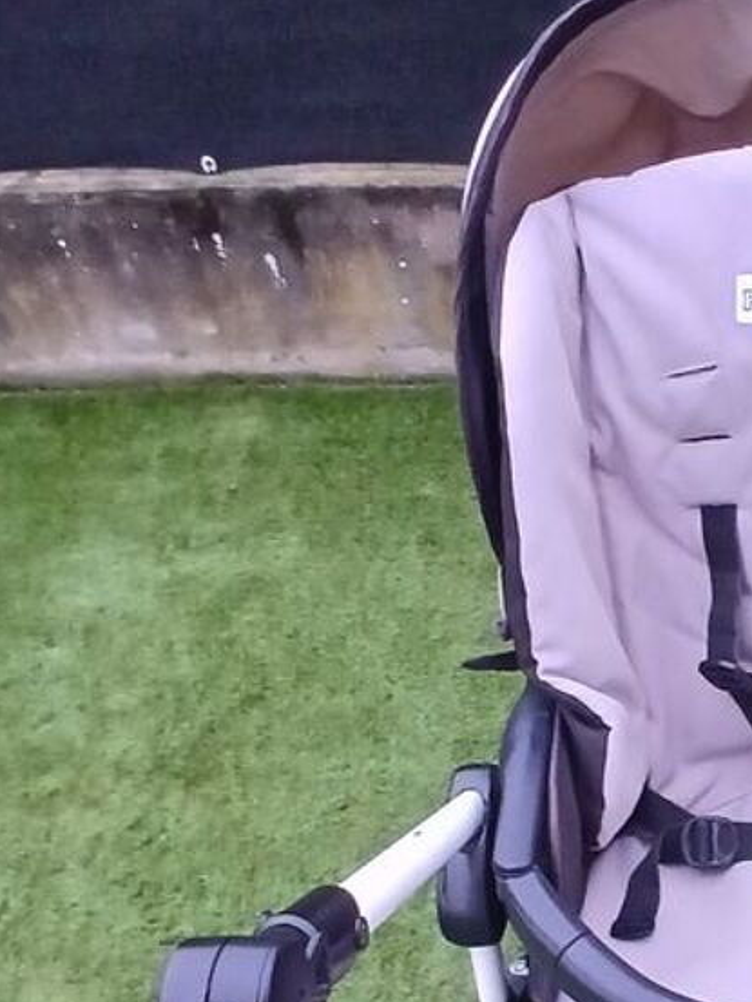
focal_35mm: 41
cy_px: 784
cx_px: 812
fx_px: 1187
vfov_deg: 43.9
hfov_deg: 31.5
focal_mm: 1.4
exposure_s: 1/33.3
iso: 160
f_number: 2.2
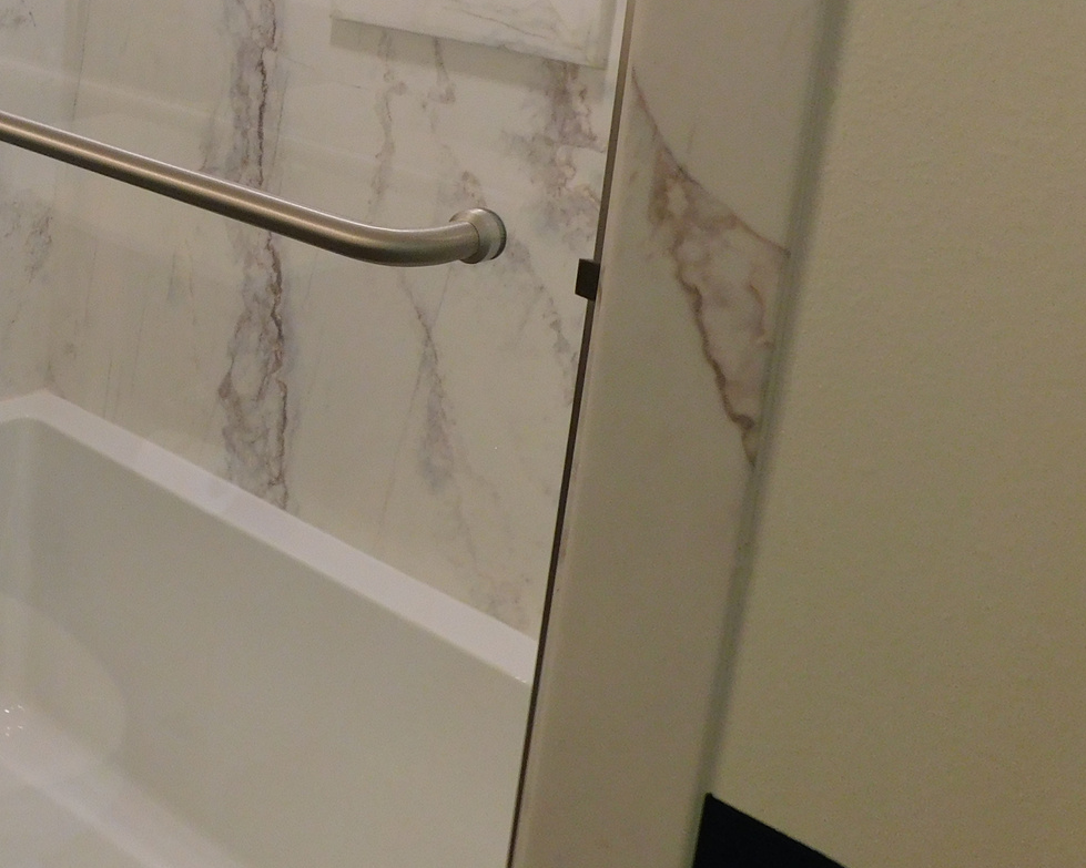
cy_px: 152
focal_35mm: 49
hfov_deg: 34.7
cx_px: 9
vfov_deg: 30.0
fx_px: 1575
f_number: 3
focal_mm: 4.1
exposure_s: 1/30
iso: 200
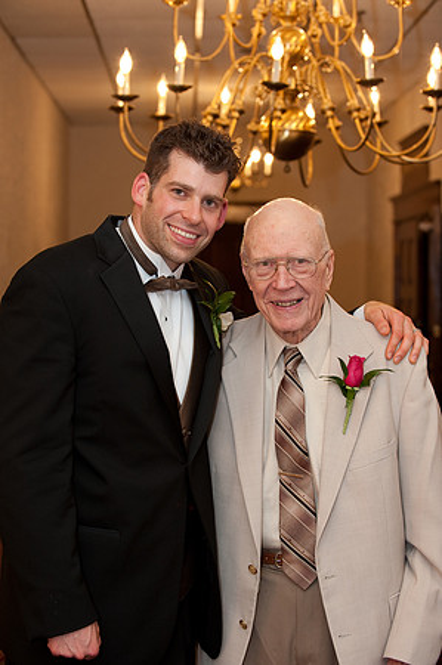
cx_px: 221
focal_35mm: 70
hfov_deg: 19.4
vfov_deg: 28.9
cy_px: 332
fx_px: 1292
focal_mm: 70
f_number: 5
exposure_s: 1/40
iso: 640
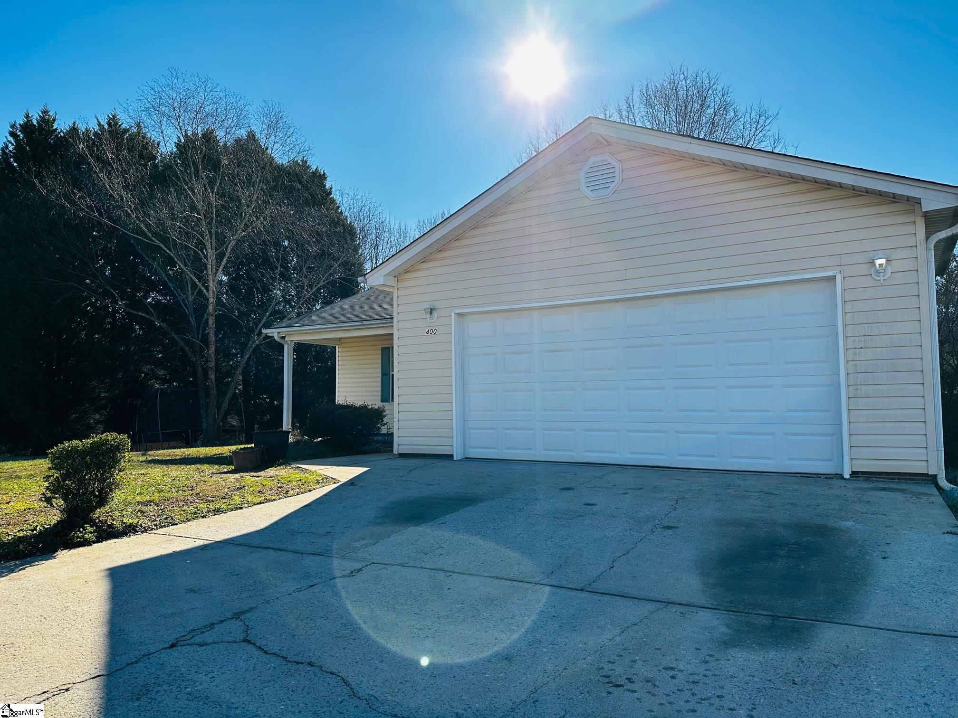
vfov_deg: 56.8
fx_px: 664
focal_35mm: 24
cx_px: 479
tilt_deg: +3.5
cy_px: 359
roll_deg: +0.4
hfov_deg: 71.6
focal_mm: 6.86
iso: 80
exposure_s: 1/2732
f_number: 1.78
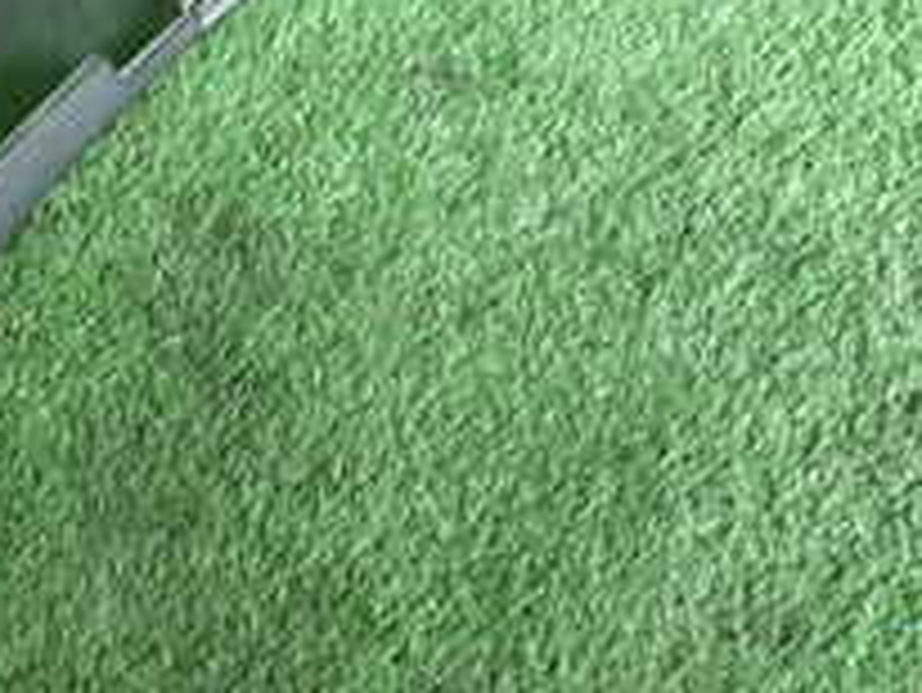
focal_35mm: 73
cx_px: 207
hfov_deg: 26.3
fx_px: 1945
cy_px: 58
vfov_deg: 19.8
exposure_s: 1/60
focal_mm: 4.5
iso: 200
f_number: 2
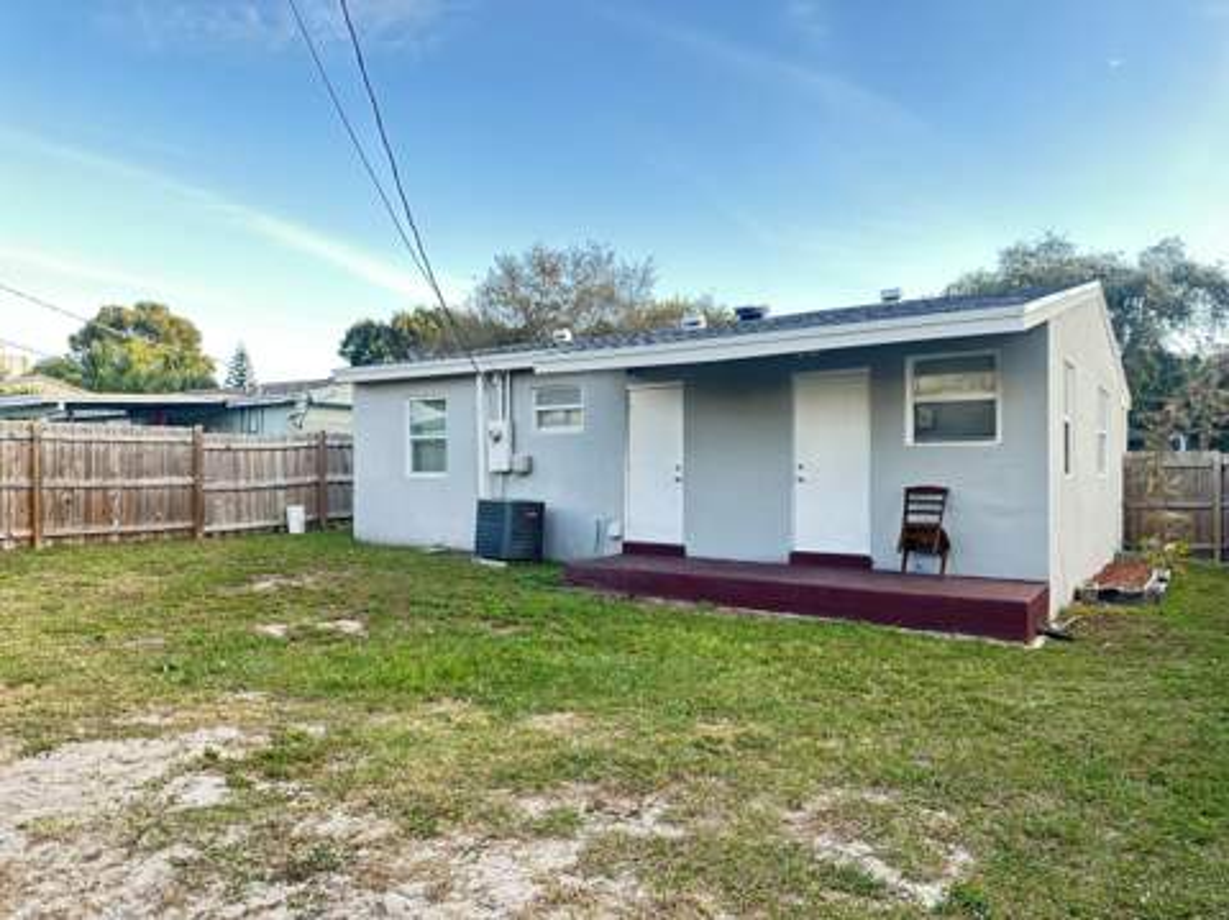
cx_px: 614
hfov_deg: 71.7
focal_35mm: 24
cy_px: 460
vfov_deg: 56.7
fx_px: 851
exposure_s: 1/165
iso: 80
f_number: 1.78
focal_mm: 6.86
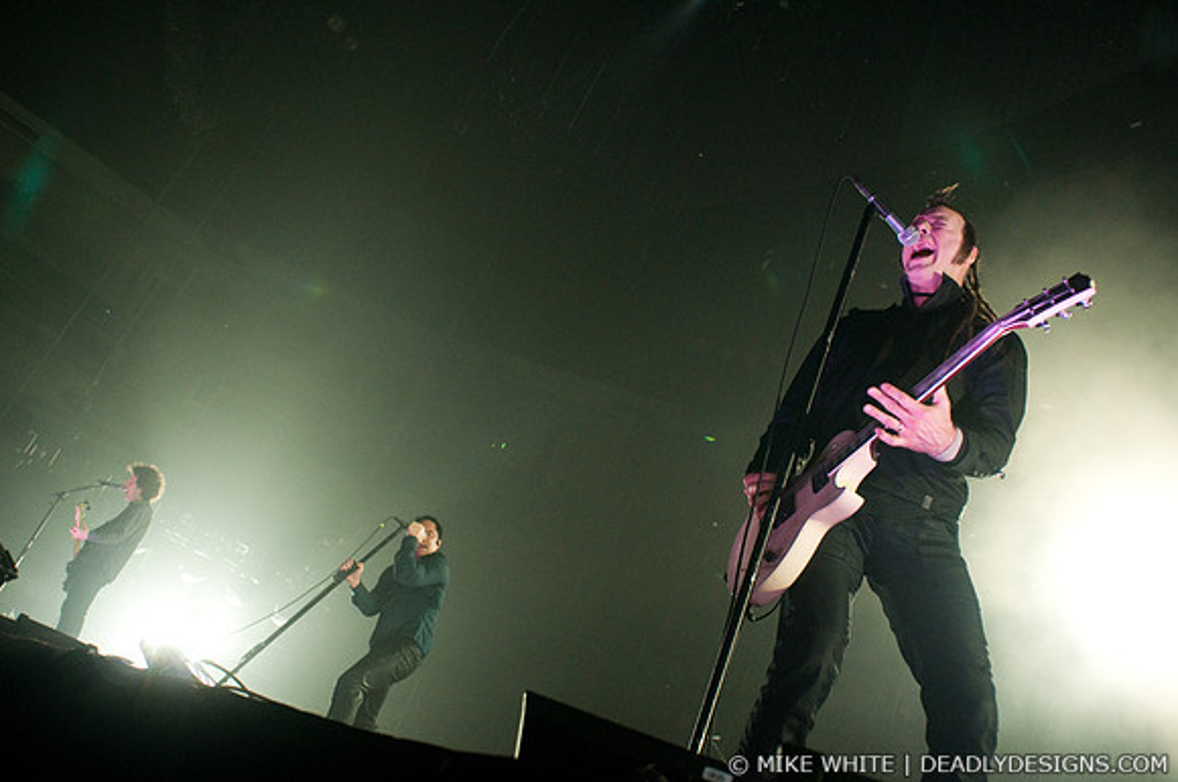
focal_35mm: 30
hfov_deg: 62.0
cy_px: 391
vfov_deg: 43.5
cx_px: 589
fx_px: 980
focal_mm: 20
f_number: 3.2
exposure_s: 1/320
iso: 1000
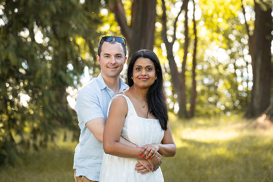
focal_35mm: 150
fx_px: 1138
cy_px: 91
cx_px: 136
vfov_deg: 9.2
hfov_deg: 13.7
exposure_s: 1/200
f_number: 5.6
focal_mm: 150
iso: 500
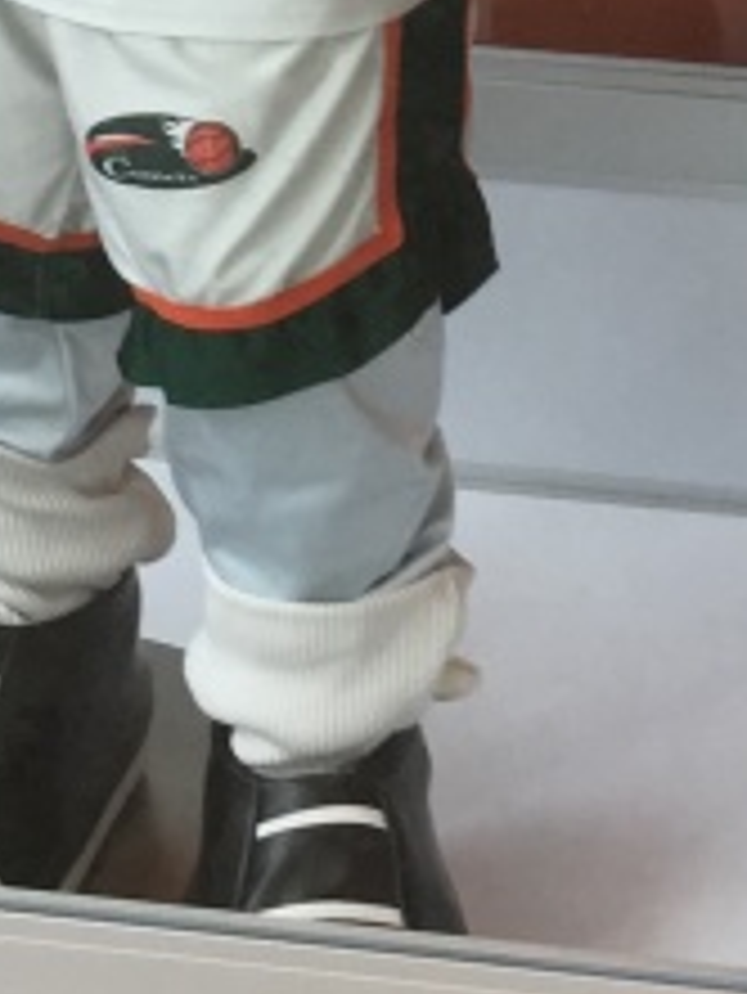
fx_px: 4024
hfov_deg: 10.6
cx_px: 472
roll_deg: -1.5
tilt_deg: -13.9
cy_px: -742
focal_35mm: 140
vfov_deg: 12.9
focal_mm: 4.15
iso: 32
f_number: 2.2
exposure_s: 1/60
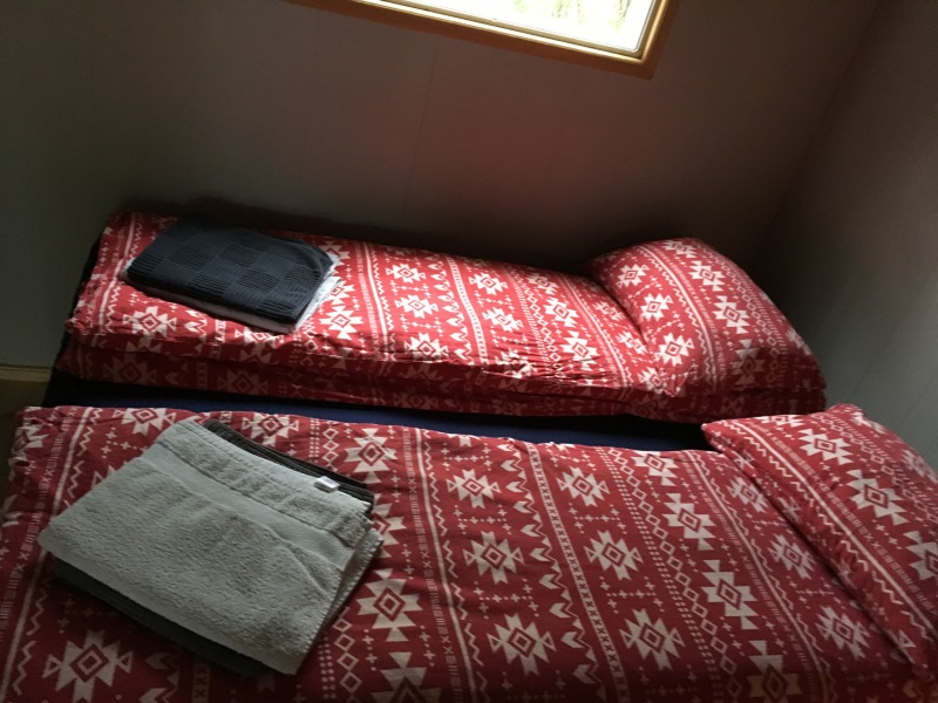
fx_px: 786
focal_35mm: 29
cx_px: 469
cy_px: 352
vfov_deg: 48.2
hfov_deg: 61.7
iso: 200
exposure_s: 1/15
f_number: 2.2
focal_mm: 4.15
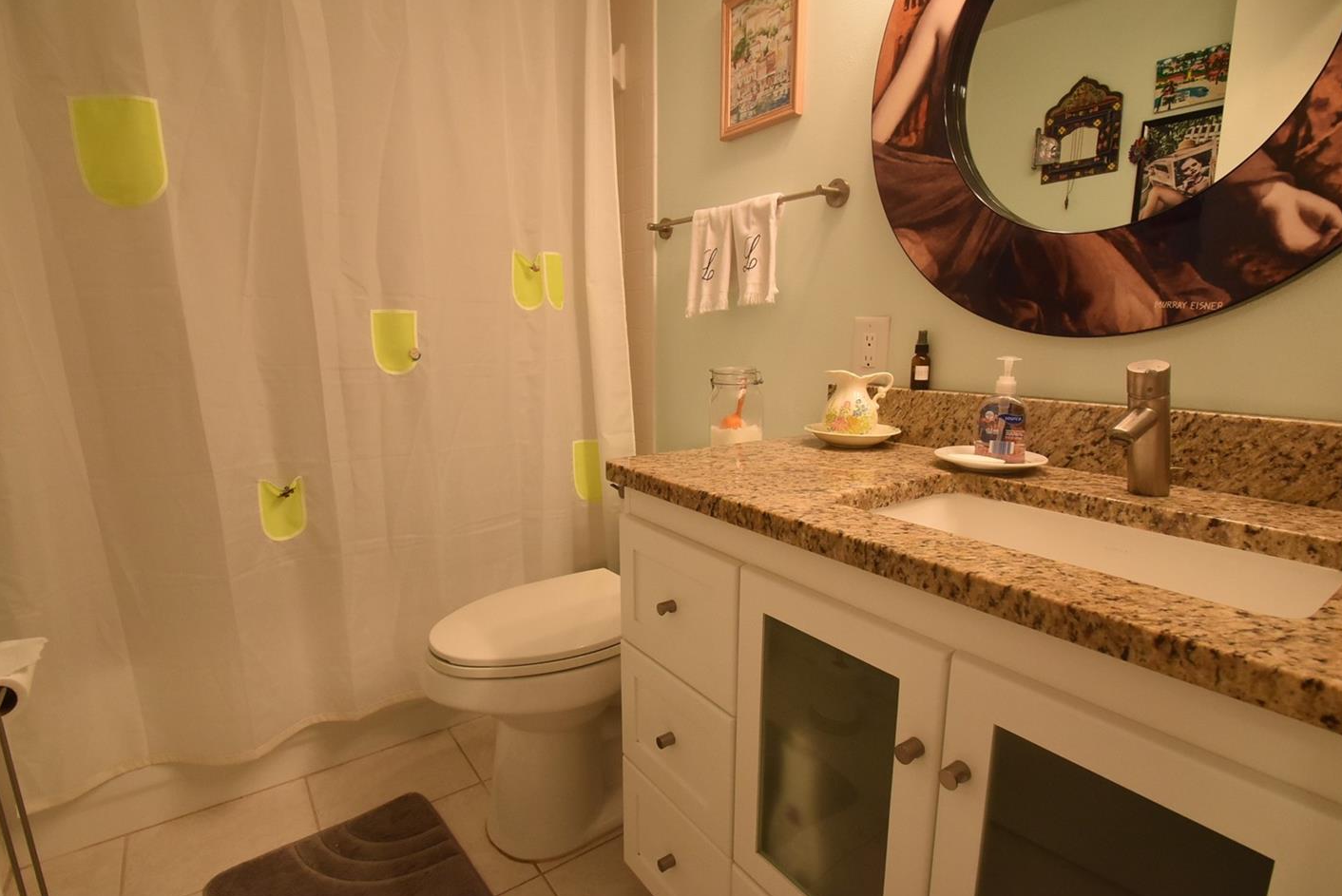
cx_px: 697
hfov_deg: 93.2
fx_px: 634
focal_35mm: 17
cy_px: 444
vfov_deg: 70.5
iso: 1400
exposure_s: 1/60
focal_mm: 10
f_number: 8
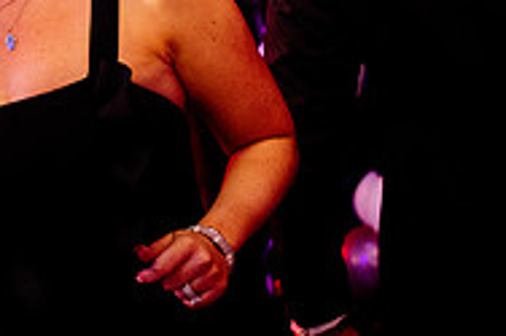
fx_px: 1517
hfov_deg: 17.8
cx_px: -143
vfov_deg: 12.6
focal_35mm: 108
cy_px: 47
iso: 2000
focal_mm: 35
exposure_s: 1/200
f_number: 2.8
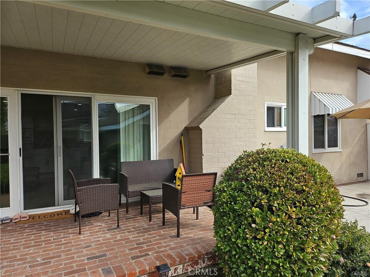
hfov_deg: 71.6
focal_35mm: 24
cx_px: 185
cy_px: 138
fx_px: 257
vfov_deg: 56.8
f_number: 1.8
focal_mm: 5
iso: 50
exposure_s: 1/1437
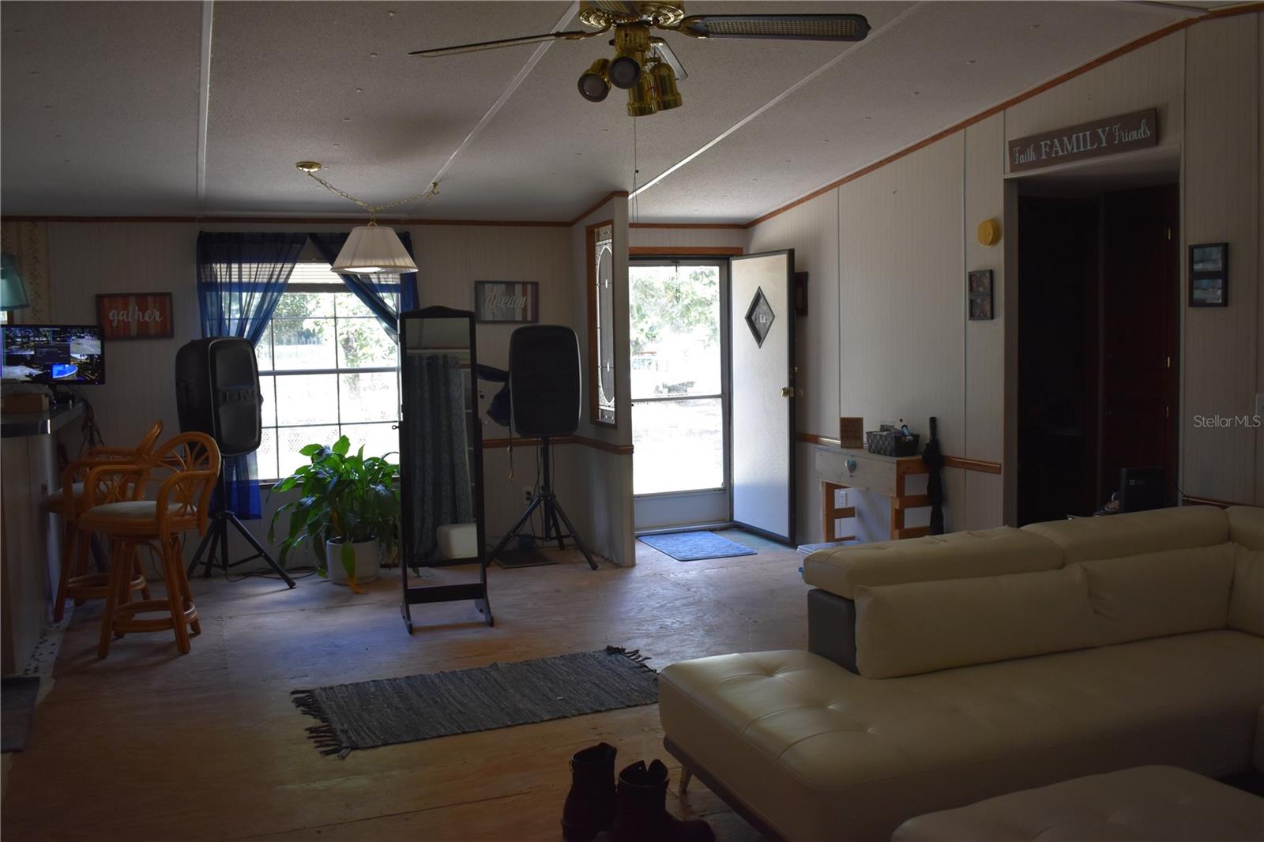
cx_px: 632
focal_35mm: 33
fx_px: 1158
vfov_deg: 40.0
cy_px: 421
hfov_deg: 57.2
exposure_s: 1/160
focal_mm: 22
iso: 800
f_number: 3.8
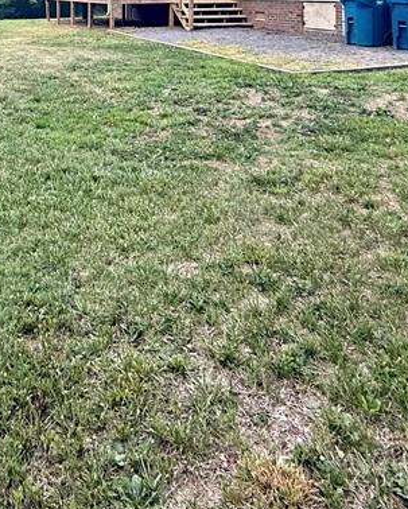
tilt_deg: -2.1
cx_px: 48
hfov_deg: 37.8
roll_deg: +0.8
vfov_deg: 43.3
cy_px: 20
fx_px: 558
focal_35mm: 37
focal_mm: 2.22
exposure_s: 1/188
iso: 64
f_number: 2.2
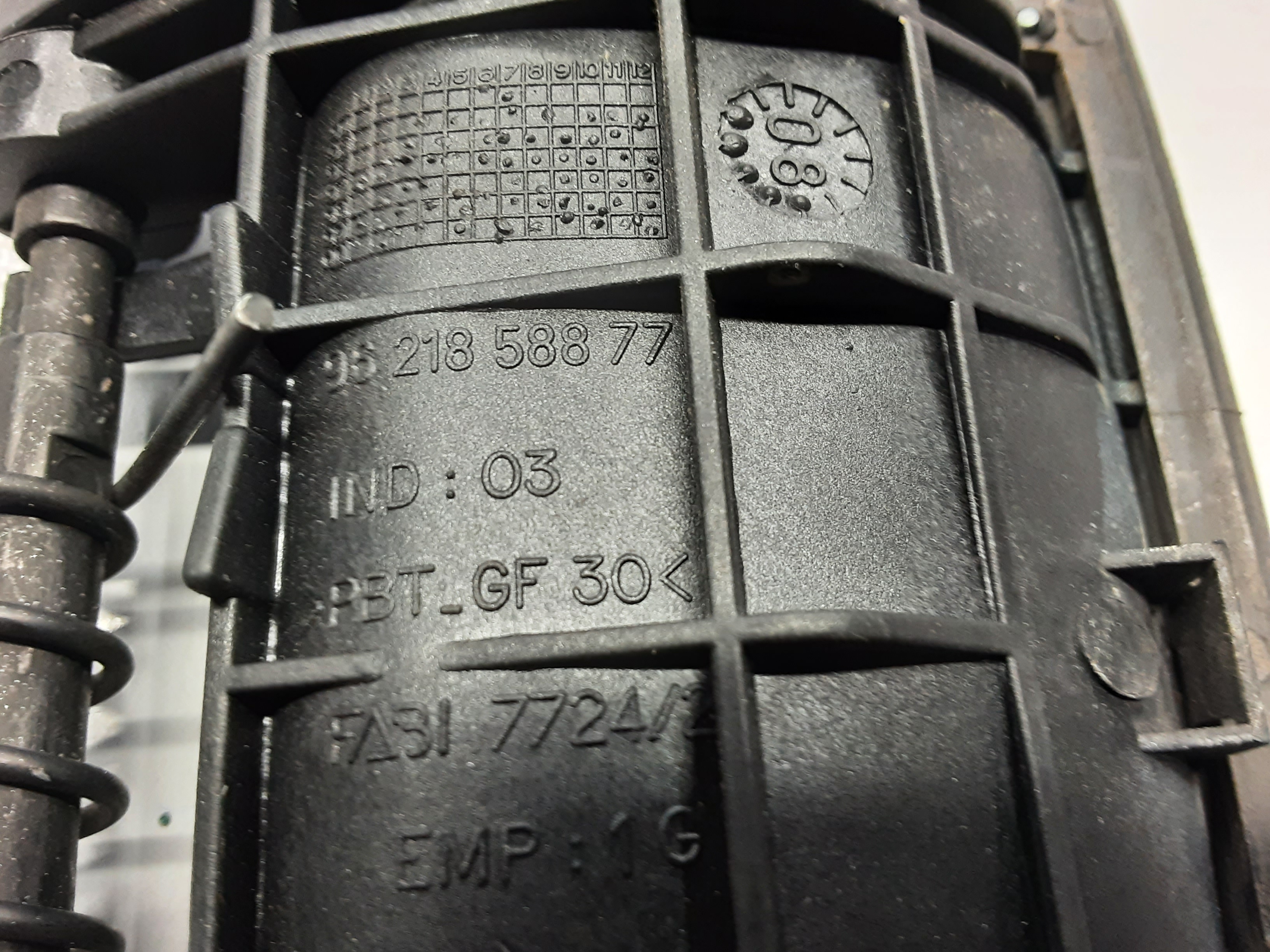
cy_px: 476
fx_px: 991
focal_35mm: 27
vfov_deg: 51.4
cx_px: 635
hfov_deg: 65.3
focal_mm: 2.91
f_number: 1.9
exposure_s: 1/33
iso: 125
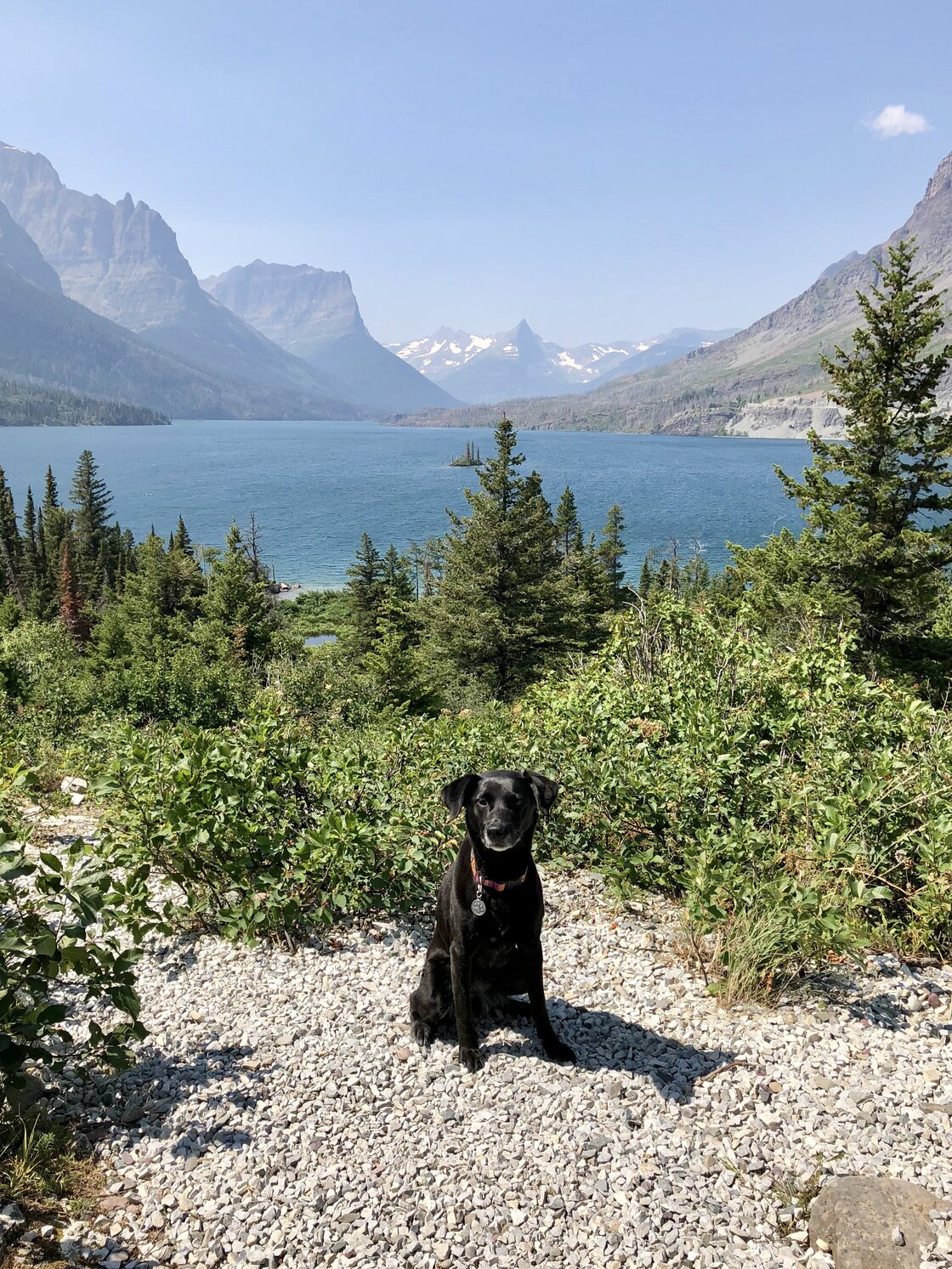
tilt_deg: -10.2
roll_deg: -2.1
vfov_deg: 60.0
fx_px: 1100
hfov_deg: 46.8
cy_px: 620
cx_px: 469
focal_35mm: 30
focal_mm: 4
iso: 20
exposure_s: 1/2000
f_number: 1.8
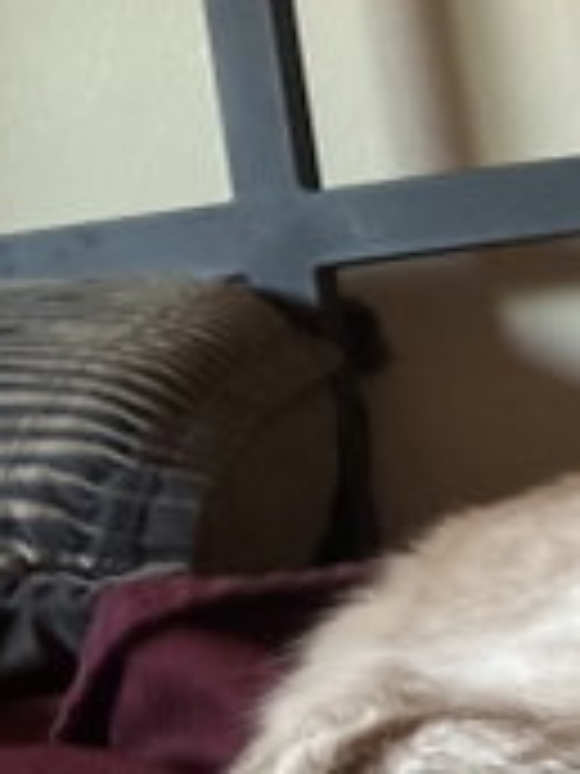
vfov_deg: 28.9
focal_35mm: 67
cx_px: 1102
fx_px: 1497
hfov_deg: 17.1
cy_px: 466
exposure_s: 1/52
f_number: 1.9
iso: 320
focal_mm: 2.69
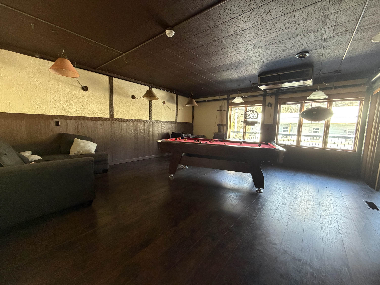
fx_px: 154
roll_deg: -0.1
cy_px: 142
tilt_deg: -5.7
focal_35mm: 14
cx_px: 190
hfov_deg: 102.1
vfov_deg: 85.7
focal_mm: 2.22
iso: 400
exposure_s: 1/60
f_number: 2.2
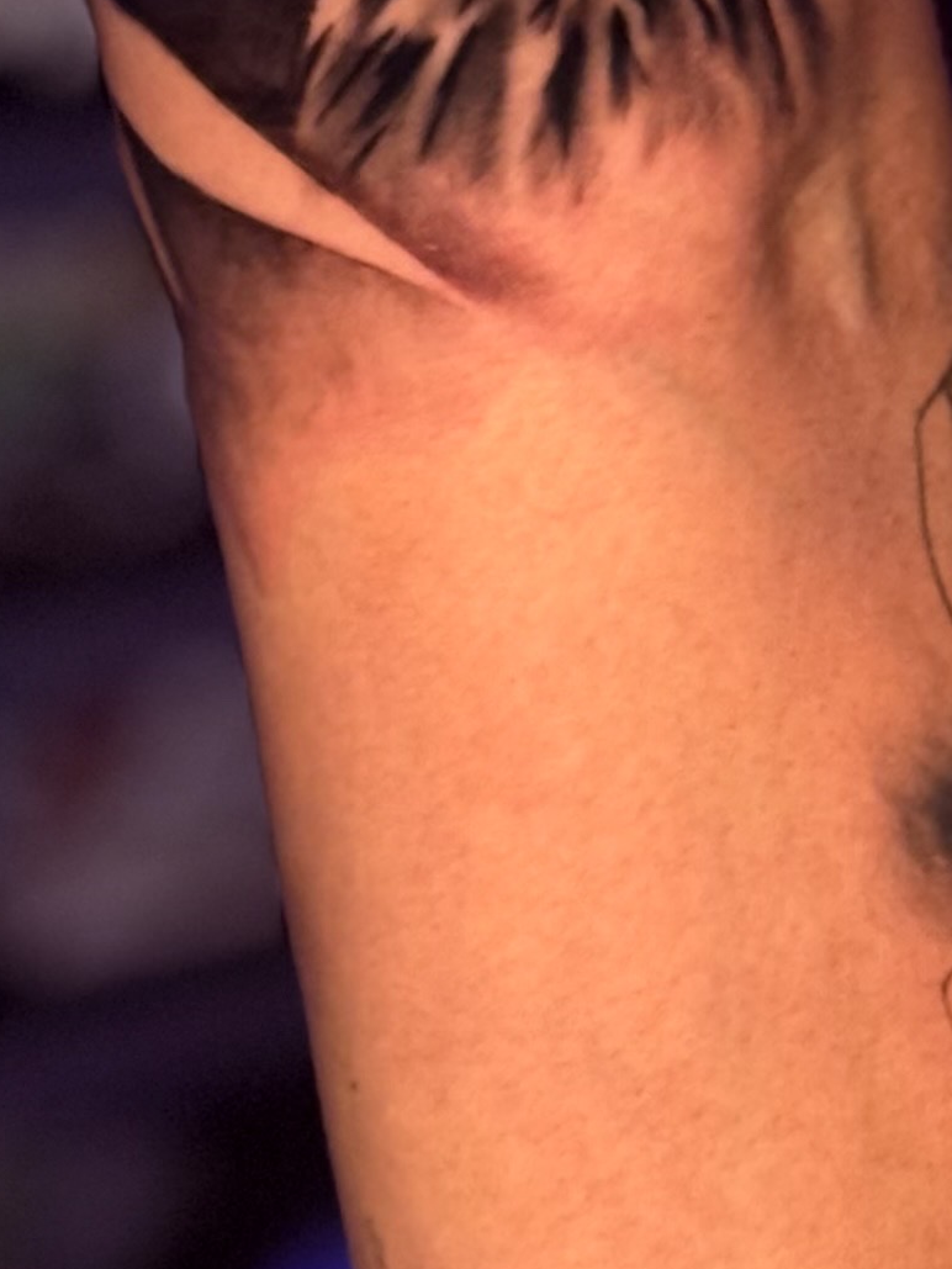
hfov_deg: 7.9
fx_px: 6892
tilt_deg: -16.1
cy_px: -498
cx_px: 330
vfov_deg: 10.2
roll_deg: -27.5
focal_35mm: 188
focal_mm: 6.76
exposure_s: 1/28
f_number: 1.78
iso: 800
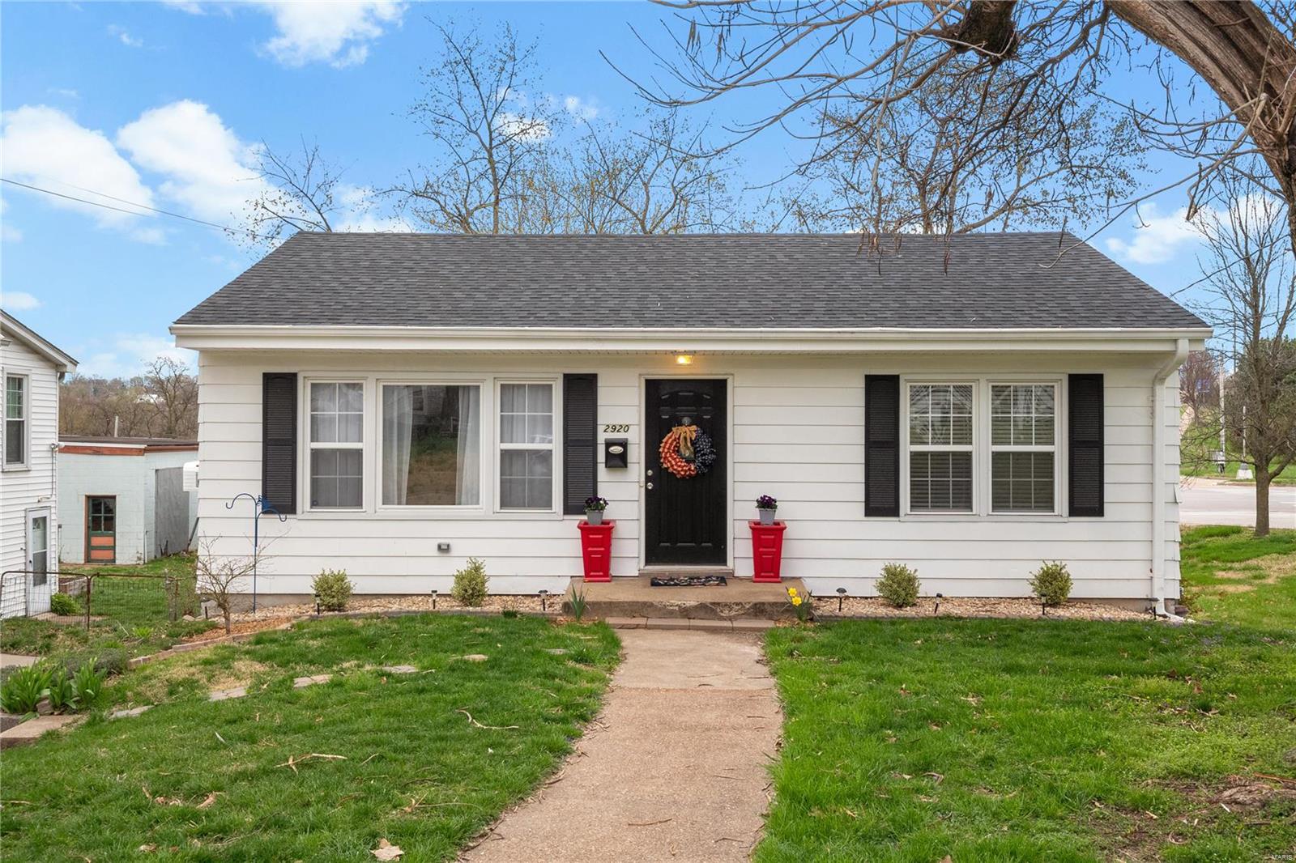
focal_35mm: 36
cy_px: 432
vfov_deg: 36.9
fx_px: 1296
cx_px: 648
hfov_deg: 53.1
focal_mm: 18
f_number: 8
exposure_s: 1/400
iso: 400
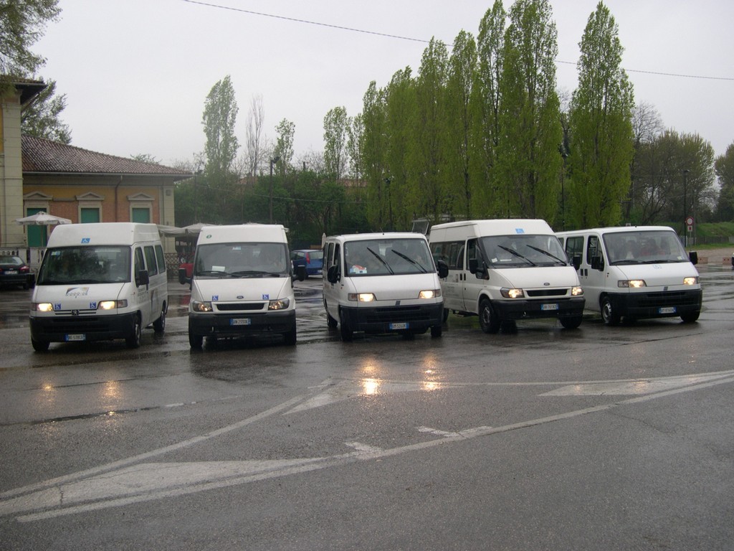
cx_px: 367
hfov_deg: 49.0
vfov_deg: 37.7
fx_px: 806
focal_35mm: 38
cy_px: 276
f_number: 2.8
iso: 100
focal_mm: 8
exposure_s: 1/224
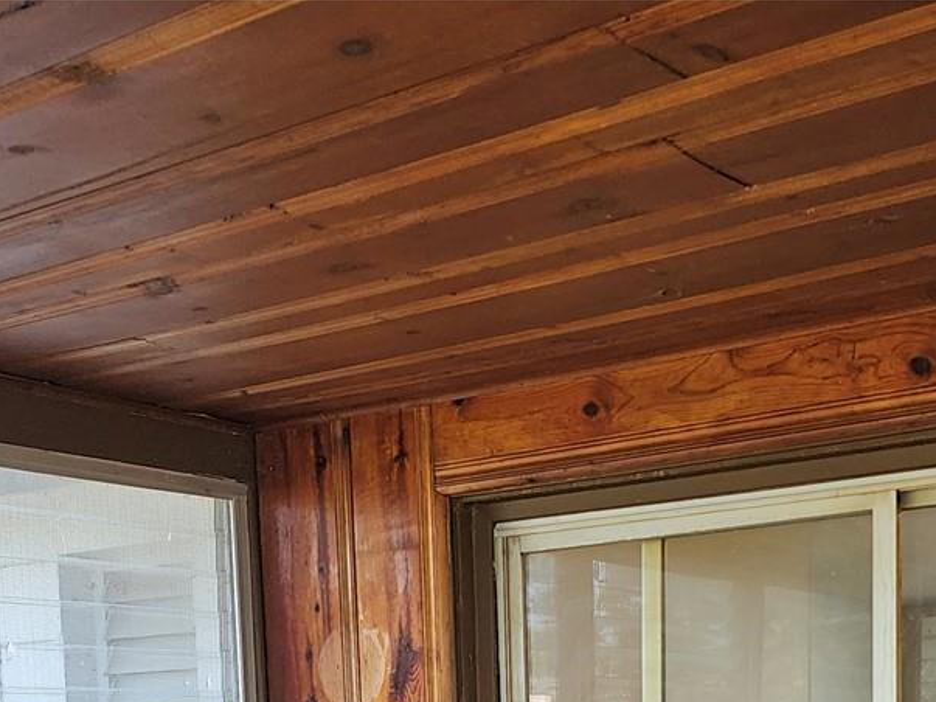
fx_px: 1649
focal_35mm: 61
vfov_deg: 21.5
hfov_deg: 31.6
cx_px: 543
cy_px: 930
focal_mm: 6.3
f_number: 1.7
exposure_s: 1/60
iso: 50
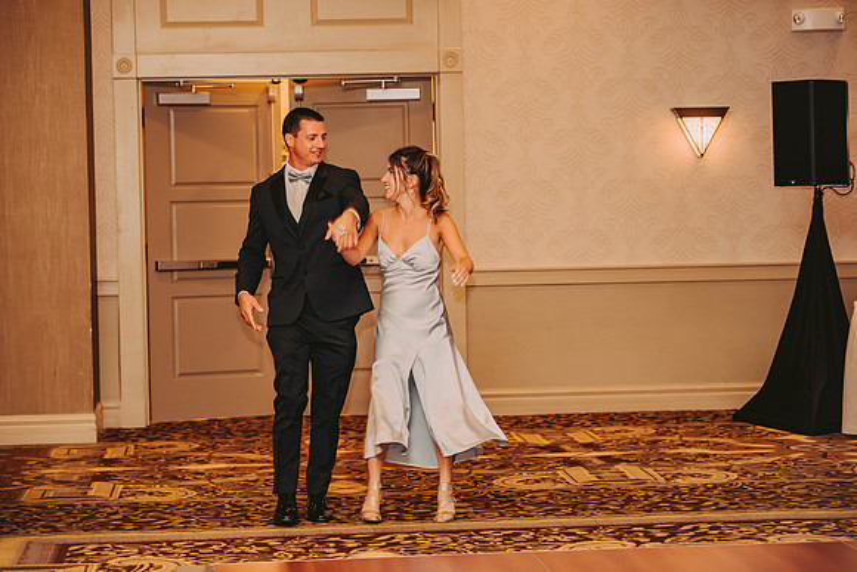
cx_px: 428
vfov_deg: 13.4
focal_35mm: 102
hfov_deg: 20.0
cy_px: 286
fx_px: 2429
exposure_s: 1/60
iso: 800
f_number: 2.8
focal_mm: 102
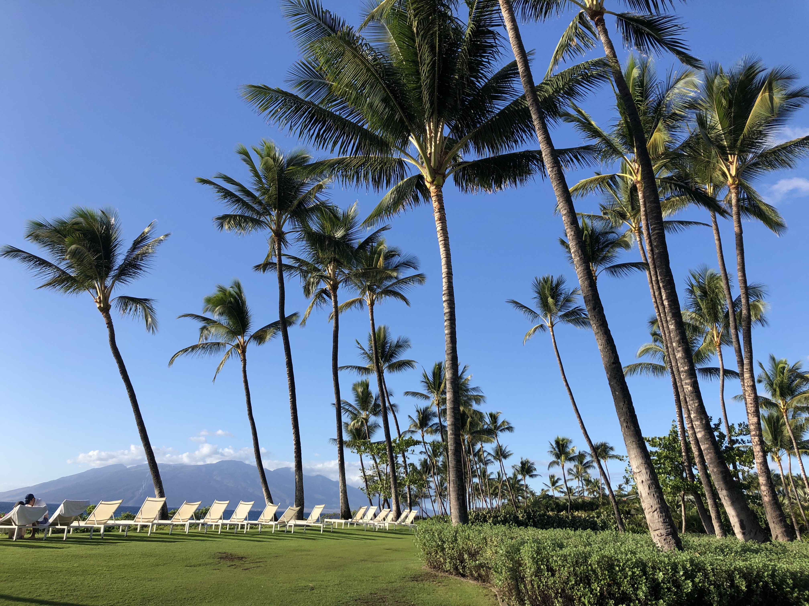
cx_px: 404
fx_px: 654
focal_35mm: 28
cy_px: 303
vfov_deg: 49.7
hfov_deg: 63.4
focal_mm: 4
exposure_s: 1/1656
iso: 20
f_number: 1.8
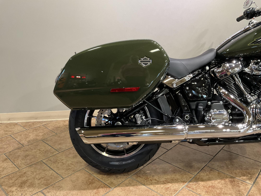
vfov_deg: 48.2
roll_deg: -0.3
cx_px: 130
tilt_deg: -17.6
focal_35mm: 29
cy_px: 98
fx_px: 219
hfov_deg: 61.7
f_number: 1.8
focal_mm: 3
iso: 100
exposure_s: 1/60
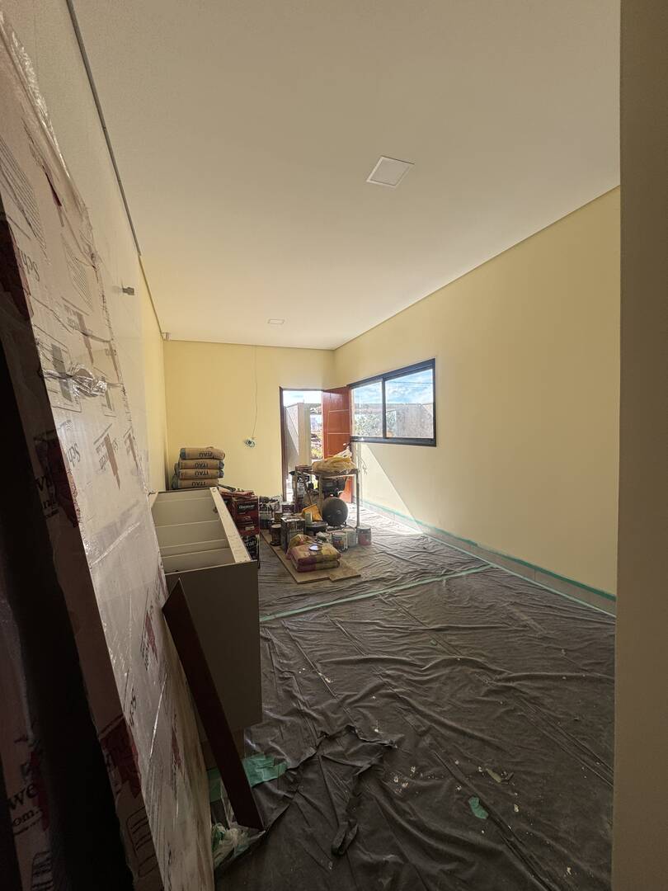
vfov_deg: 102.1
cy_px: 446
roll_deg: +2.0
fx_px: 360
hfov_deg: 85.7
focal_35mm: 14
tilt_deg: -4.1
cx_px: 334
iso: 40
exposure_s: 1/214
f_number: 2.2
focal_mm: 2.22
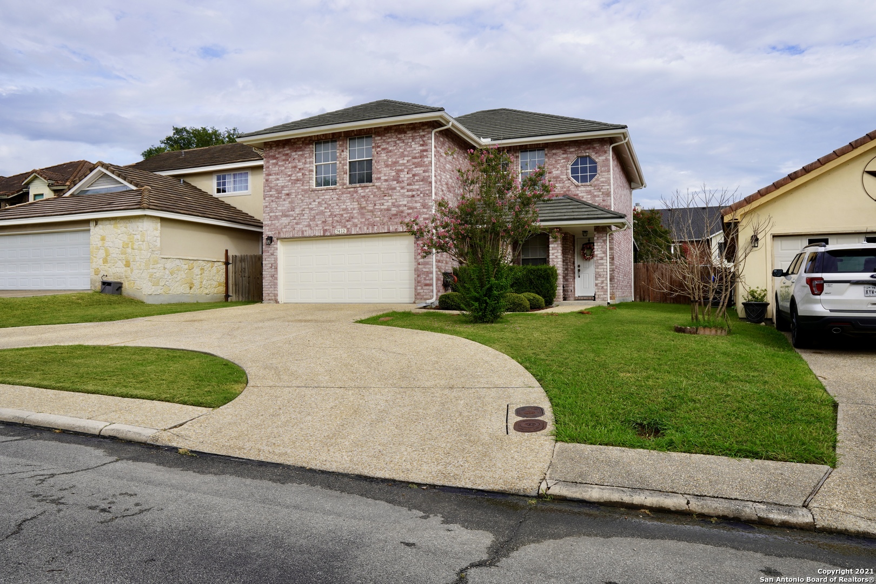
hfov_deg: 73.7
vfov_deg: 53.1
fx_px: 584
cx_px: 438
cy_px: 292
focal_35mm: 24
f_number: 8
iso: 100
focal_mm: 16
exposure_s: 1/125
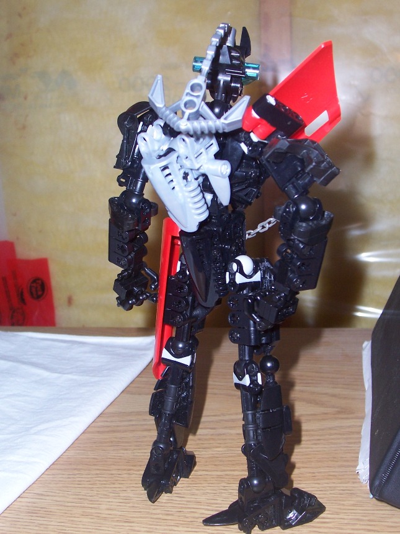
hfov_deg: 34.3
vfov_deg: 44.8
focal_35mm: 42
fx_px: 647
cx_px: 200
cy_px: 267
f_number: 3
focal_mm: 7
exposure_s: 1/60
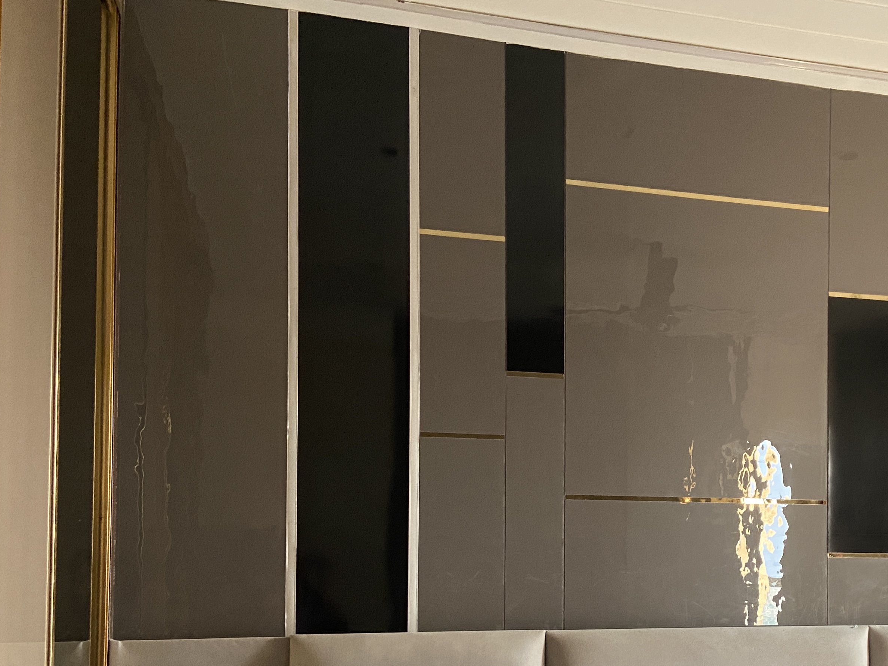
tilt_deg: +2.5
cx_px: 657
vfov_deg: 32.0
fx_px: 1129
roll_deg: -0.7
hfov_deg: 41.8
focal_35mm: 44
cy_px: 528
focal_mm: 4.25
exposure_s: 1/60
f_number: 1.8
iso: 200
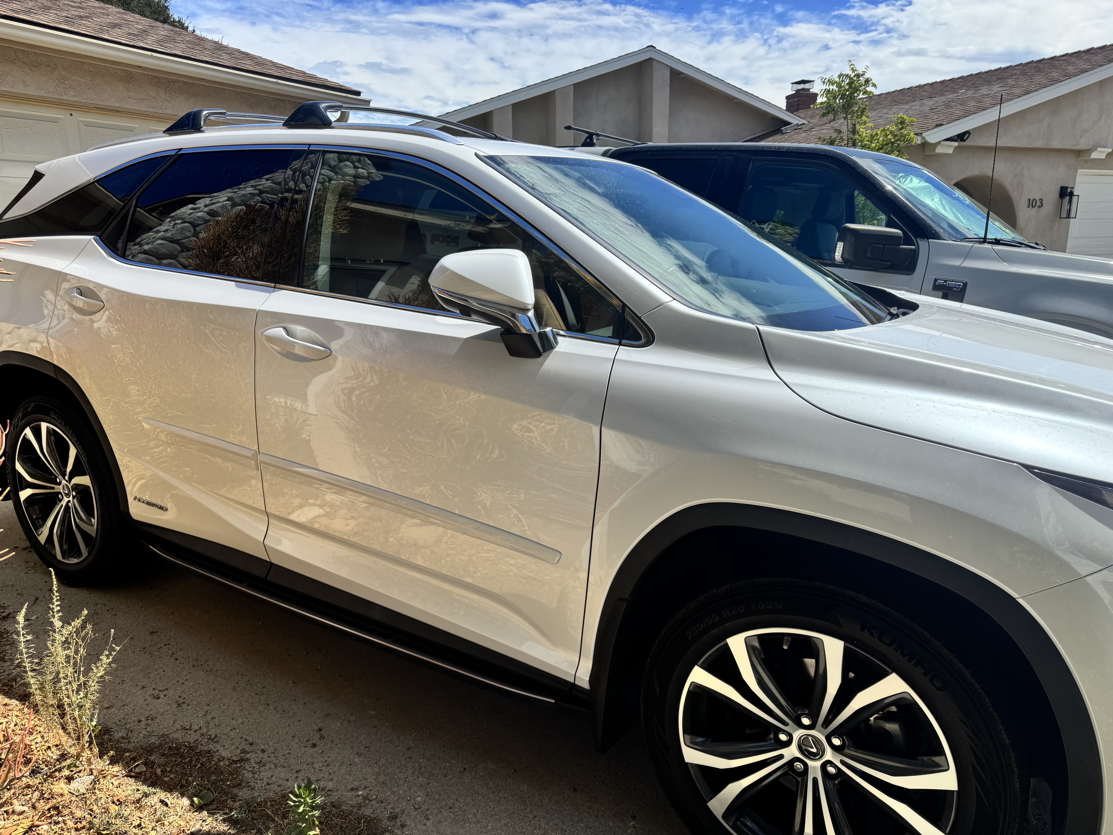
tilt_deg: -15.2
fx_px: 772
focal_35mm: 24
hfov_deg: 71.6
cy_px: 418
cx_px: 556
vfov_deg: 56.8
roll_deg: +0.2
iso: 80
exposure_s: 1/2959
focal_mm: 6.76
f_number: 1.78
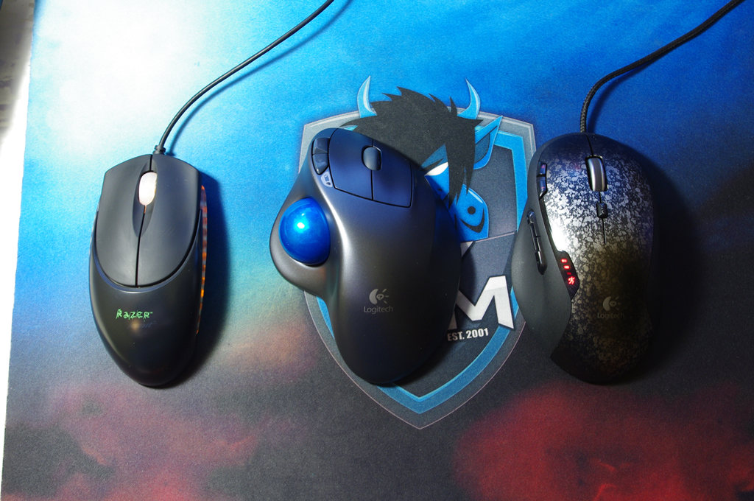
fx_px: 962
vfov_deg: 29.2
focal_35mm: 46
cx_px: 377
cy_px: 250
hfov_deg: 42.8
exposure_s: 1/3.33
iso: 400
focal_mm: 30.63
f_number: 5.6
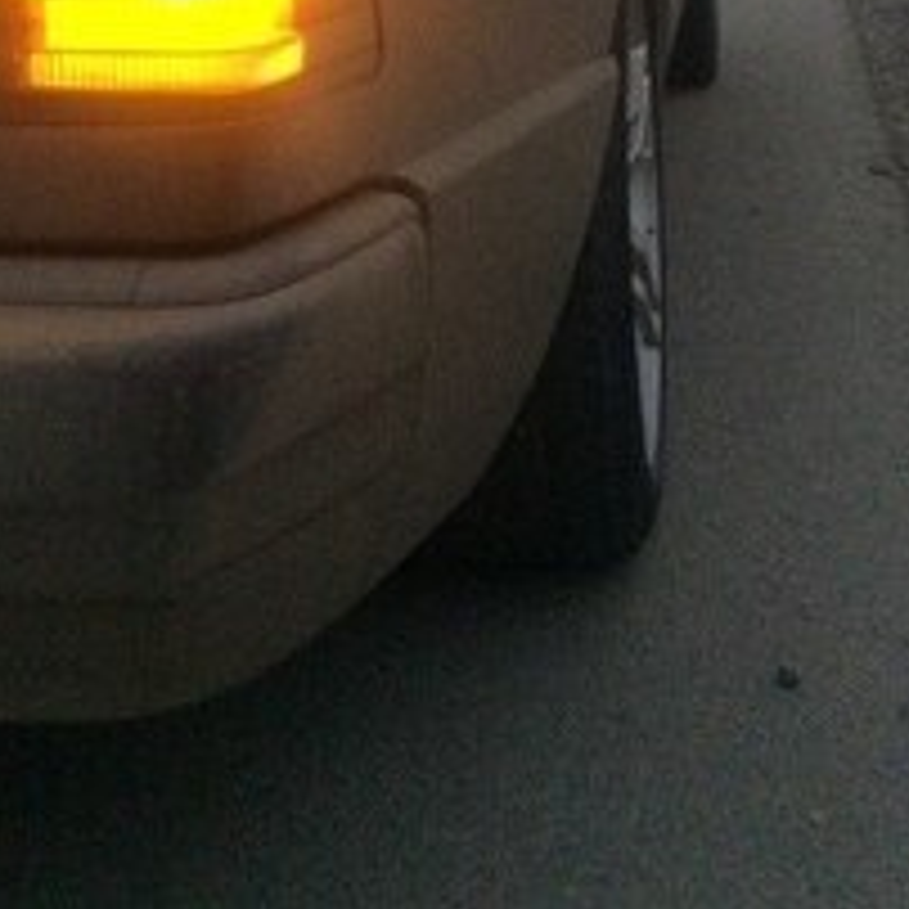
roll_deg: +3.7
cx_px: 522
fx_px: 1872
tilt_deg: -4.1
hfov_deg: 27.3
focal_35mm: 63
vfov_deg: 25.1
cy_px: -126
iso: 320
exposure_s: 1/17
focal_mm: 4.15
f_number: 2.2
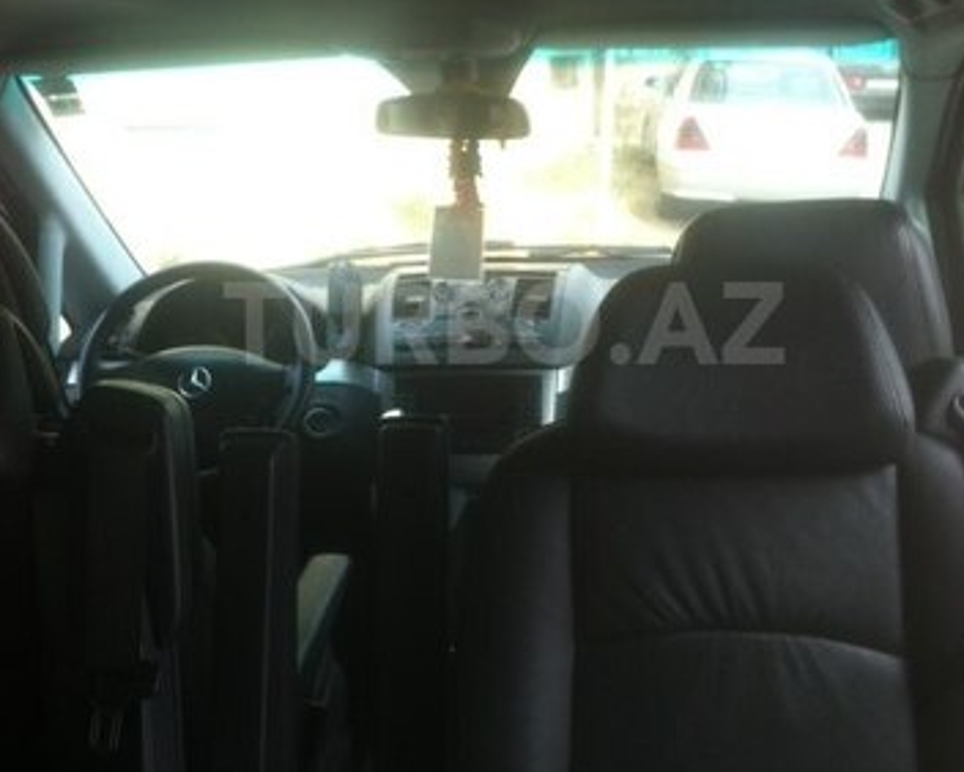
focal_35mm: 48
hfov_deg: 38.8
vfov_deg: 31.4
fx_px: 1370
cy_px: 323
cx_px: 504
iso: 80
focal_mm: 3.85
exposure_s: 1/40
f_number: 2.8
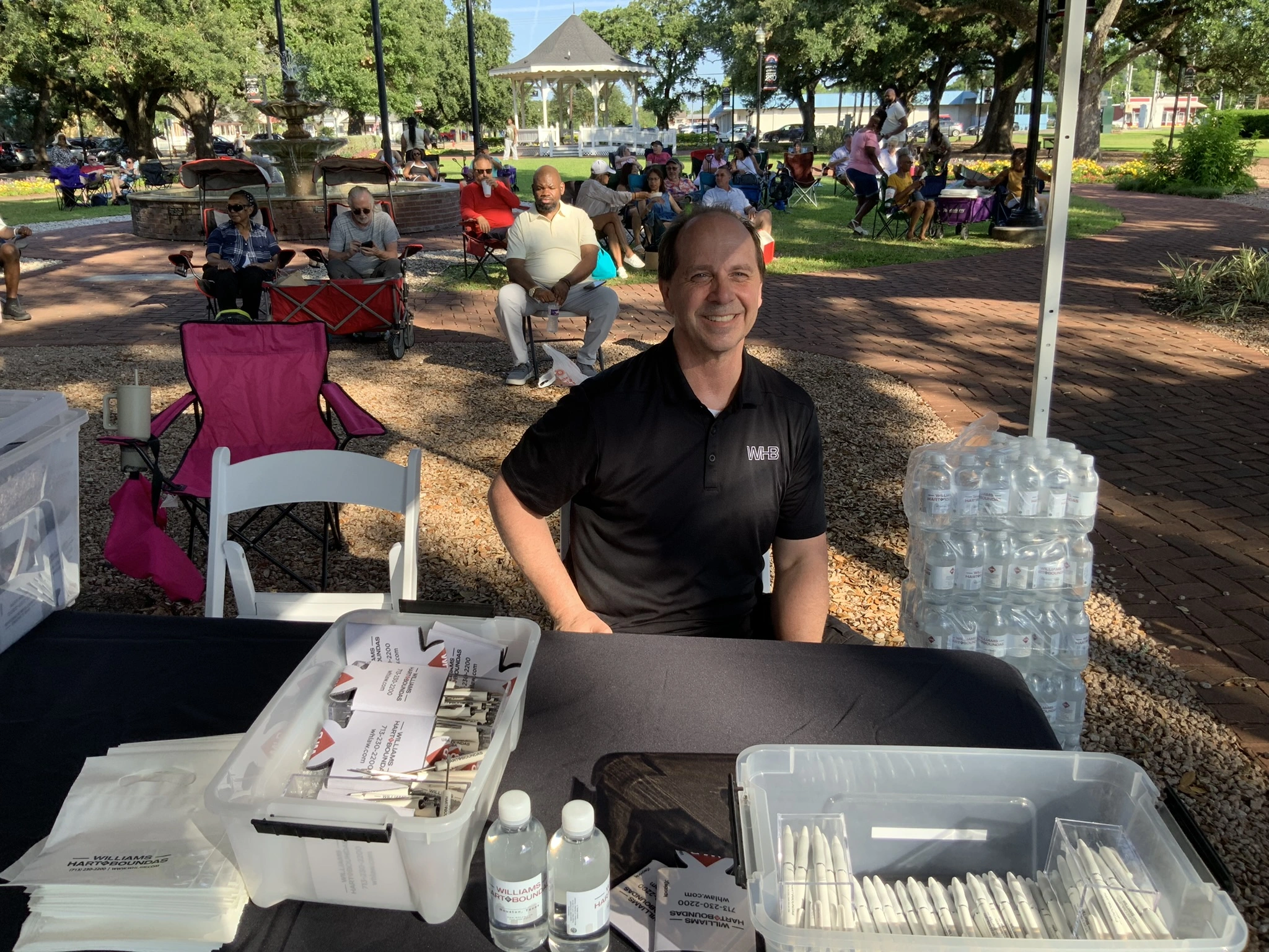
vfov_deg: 48.2
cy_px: 476
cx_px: 634
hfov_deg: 61.7
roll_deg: +1.8
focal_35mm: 29
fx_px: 1063
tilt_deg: -18.1
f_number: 1.8
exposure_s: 1/333
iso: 16
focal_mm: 3
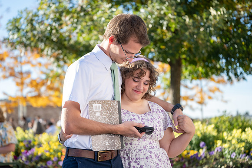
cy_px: 86
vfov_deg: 20.2
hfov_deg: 29.8
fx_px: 473
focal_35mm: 68
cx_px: 117
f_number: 3.2
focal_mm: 63
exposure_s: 1/400
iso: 100
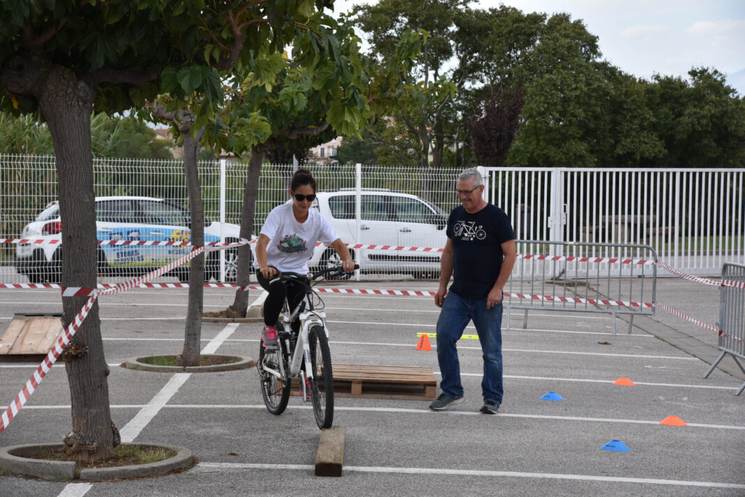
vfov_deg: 16.7
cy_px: 248
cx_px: 372
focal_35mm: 82
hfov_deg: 24.8
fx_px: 1698
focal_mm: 82
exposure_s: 1/320
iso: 320
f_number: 9
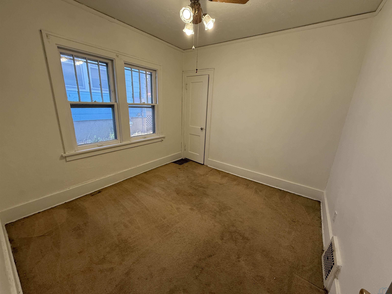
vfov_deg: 85.7
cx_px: 196
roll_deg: -2.4
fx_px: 159
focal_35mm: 14
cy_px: 147
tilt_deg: -15.2
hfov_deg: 102.1
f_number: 2.2
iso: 200
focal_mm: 2.22
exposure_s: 1/99
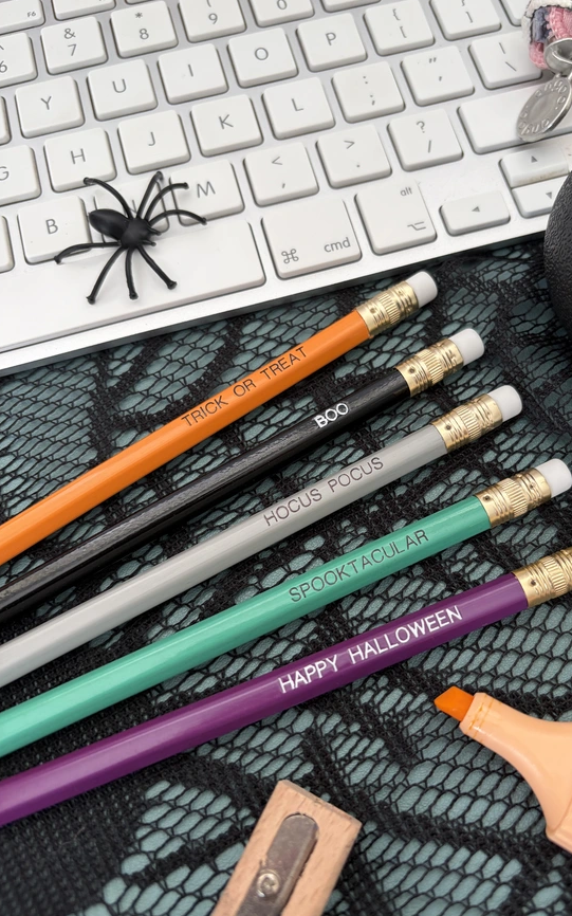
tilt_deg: -66.1
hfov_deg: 44.3
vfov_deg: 66.5
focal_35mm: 28
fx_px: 699
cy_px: 457
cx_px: 344
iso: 125
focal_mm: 5.96
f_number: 1.6
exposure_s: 1/121
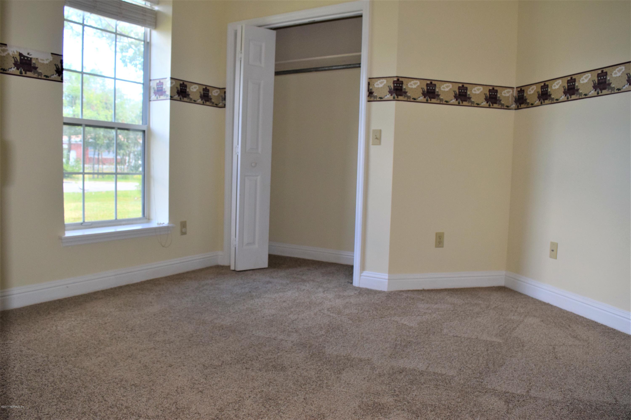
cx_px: 316
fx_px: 473
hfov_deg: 67.4
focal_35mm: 27
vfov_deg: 47.9
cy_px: 210
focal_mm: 18
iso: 800
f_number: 5.6
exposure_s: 1/125
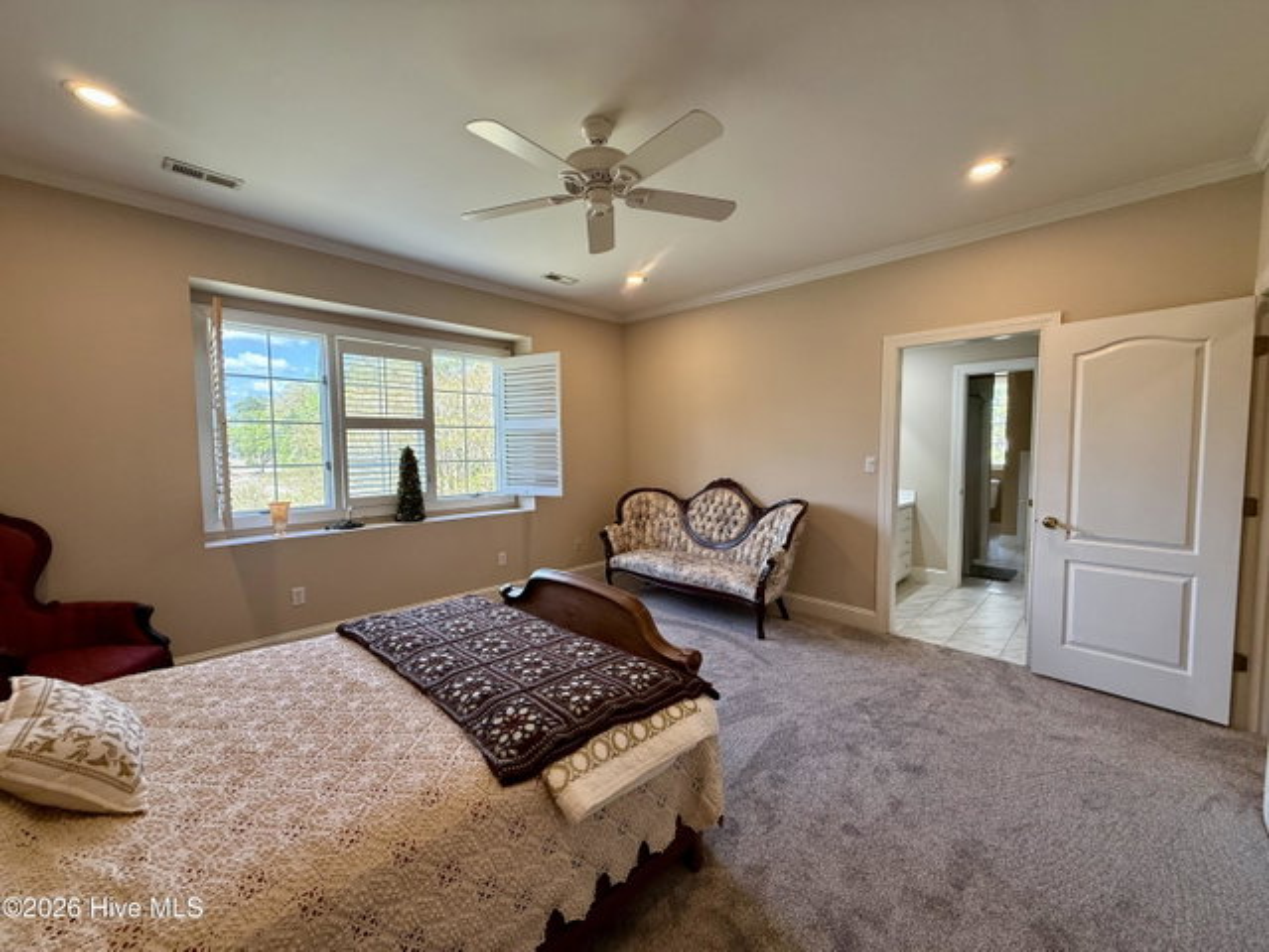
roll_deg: +0.2
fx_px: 514
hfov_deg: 102.0
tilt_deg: -3.2
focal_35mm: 14
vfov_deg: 85.7
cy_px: 476
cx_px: 634
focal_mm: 2.22
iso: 160
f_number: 2.2
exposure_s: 1/120
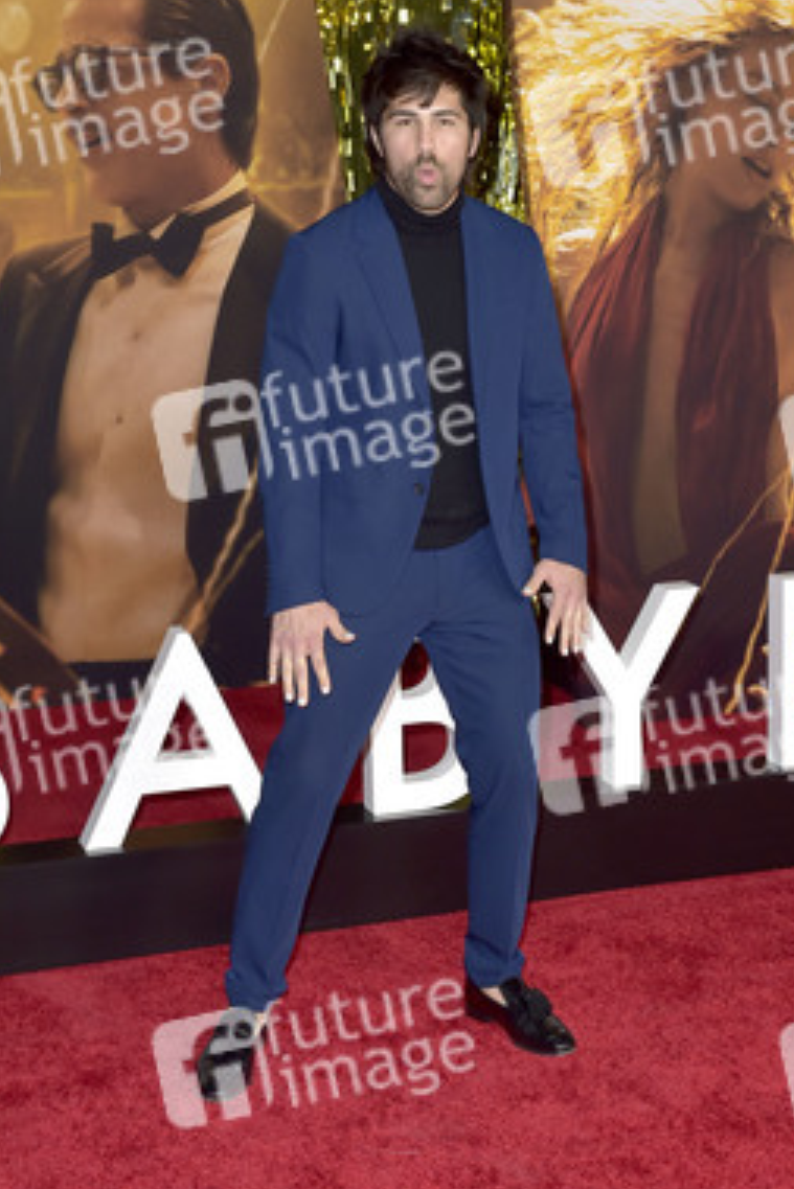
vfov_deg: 34.5
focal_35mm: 58
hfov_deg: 23.4
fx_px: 1917
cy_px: 584
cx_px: 406
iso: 1000
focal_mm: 55
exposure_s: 1/250
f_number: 6.3
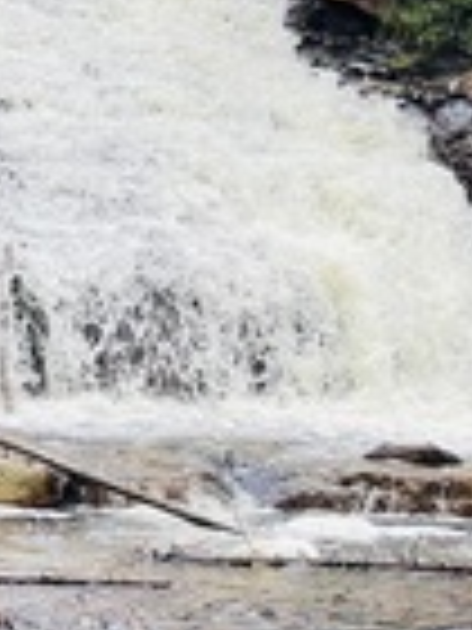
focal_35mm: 238
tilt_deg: -5.6
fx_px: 4327
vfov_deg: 8.3
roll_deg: -2.0
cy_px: 284
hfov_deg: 6.2
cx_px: -153
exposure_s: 1/128
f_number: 2.2
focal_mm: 7.5
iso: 20
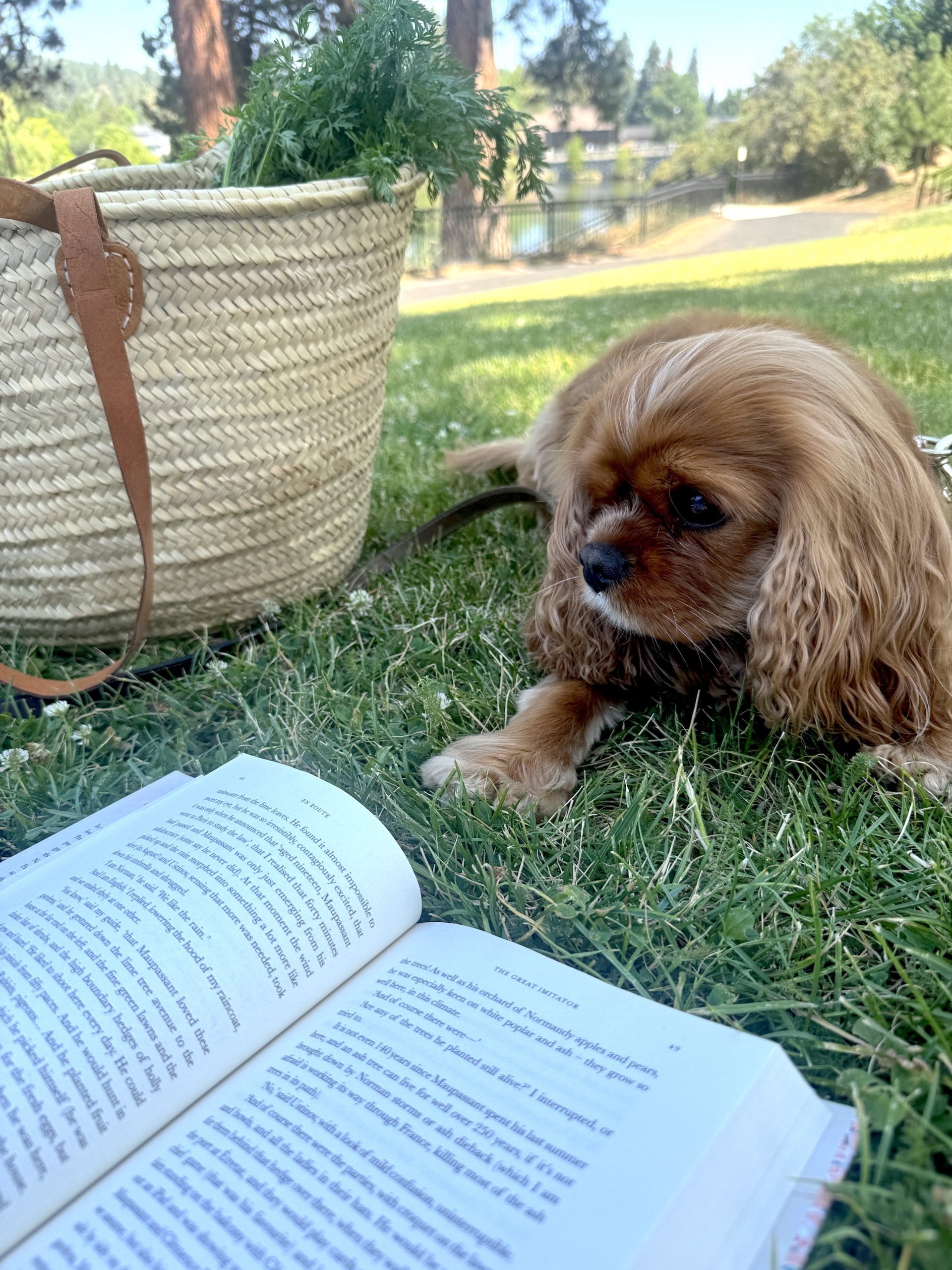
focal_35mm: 24
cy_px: 635
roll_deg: +2.8
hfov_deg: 56.8
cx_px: 476
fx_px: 880
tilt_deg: -29.1
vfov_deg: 71.6
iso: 80
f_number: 1.78
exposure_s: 1/1010
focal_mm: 6.76
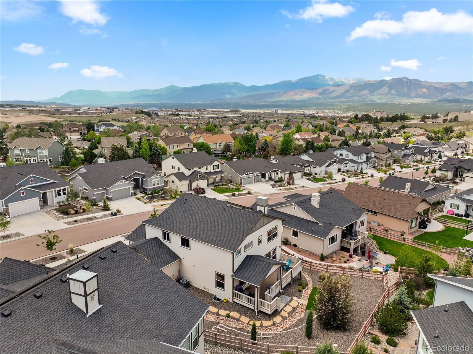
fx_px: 328
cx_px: 236
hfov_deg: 71.6
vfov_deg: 56.8
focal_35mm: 24
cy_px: 177
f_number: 2.8
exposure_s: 1/1250
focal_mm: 12.29
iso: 170
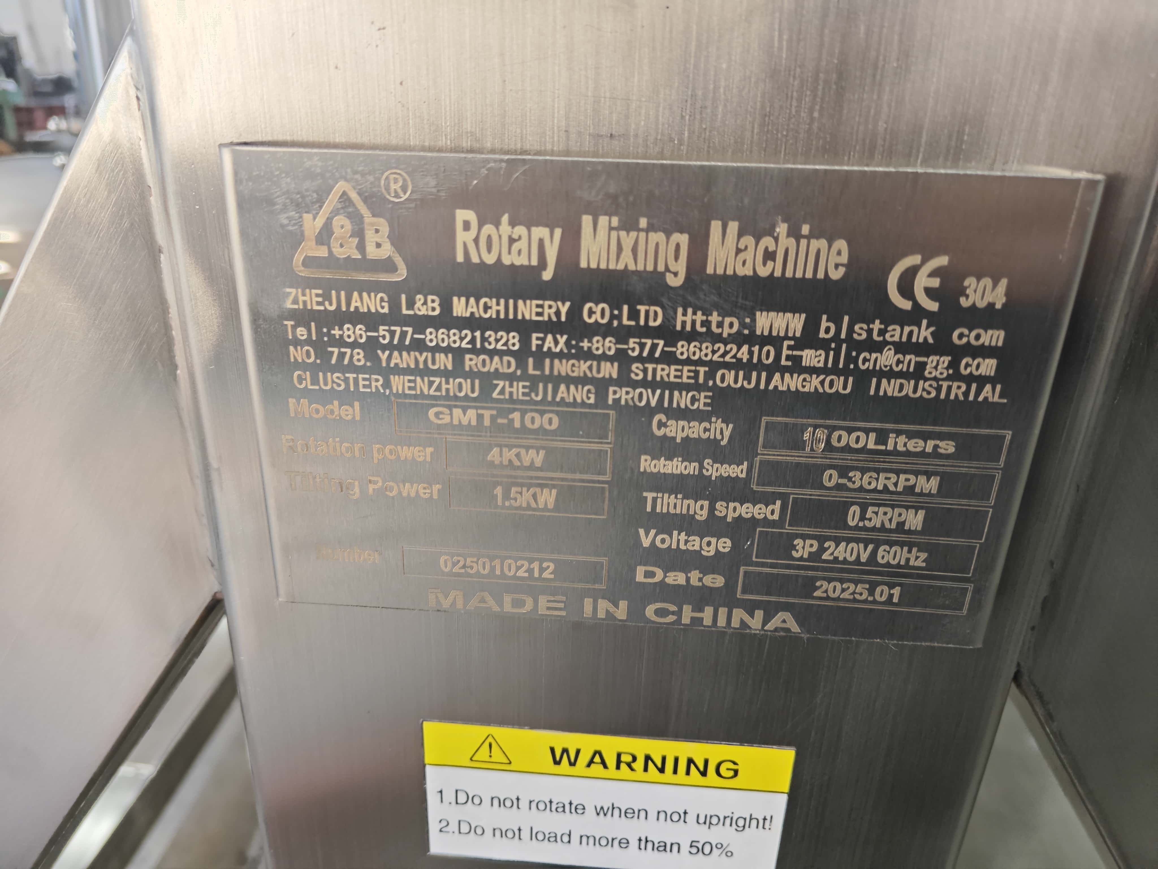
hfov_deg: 73.9
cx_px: 579
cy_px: 434
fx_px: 769
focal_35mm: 23
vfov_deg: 58.9
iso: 125
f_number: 1.8
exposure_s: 1/50
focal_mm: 5.43
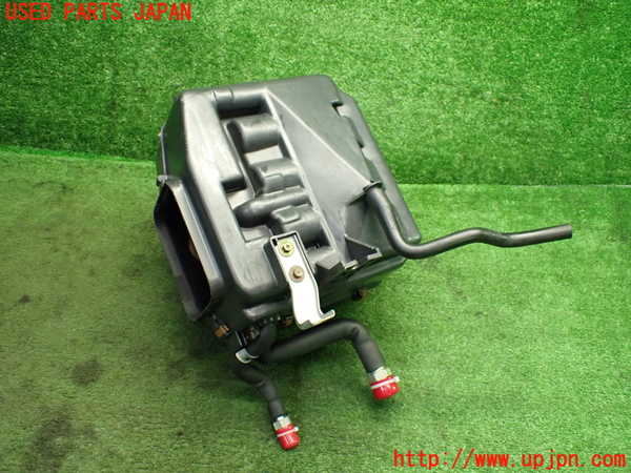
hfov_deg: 60.0
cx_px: 316
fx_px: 547
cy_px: 236
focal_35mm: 30
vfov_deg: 46.8
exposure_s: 1/80
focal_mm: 5.4
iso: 800
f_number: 2.3
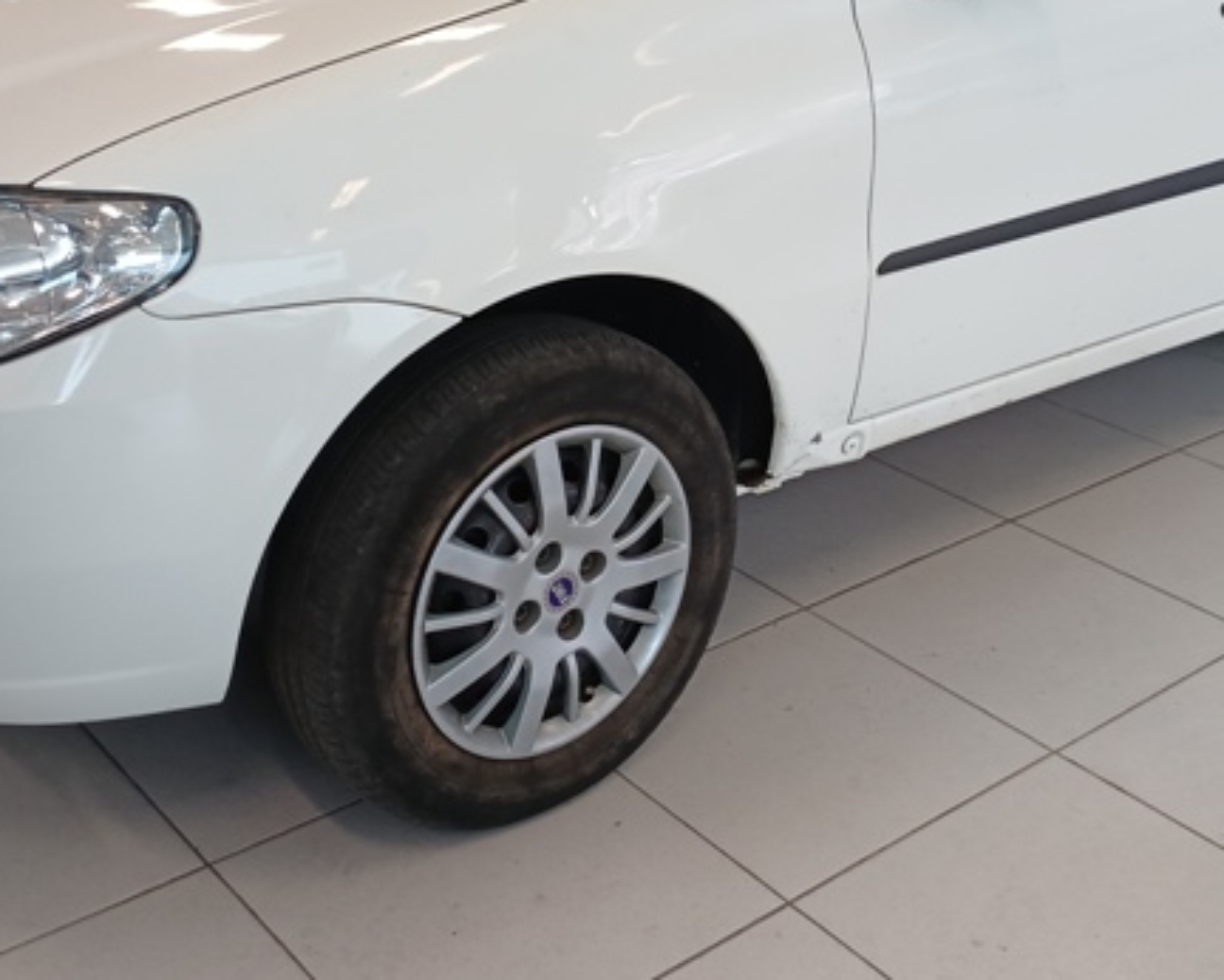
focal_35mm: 47
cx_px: 728
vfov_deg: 31.6
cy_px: 249
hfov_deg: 39.4
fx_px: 1703
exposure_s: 1/60
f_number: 1.8
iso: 80
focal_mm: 3.98
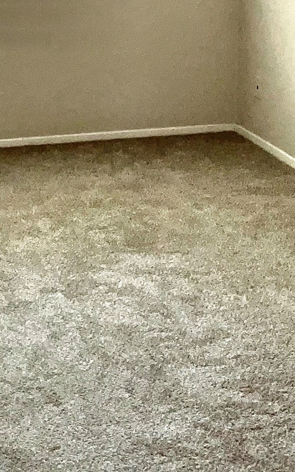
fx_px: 952
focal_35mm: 74
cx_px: 70
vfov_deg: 26.0
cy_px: -32
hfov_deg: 17.5
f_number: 1.8
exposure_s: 1/101
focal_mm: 3
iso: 16
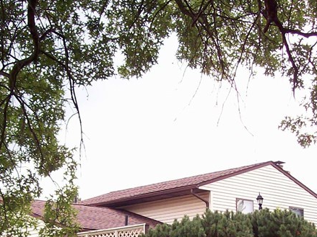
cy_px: 263
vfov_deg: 17.0
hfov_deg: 23.3
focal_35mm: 84
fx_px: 769
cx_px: 143
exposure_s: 1/429
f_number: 2.7
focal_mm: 6
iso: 80
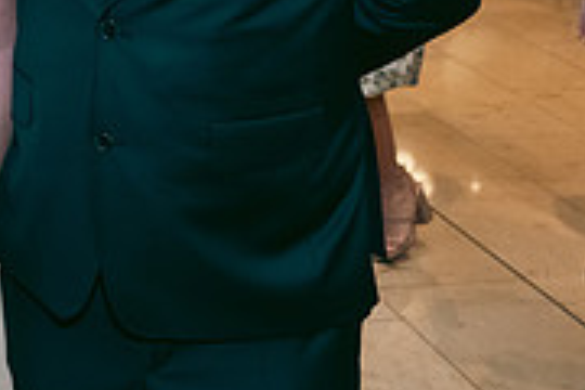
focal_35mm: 100
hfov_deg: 19.0
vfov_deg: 13.3
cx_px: -159
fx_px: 1625
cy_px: -83
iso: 800
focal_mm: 31
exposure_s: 1/160
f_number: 5
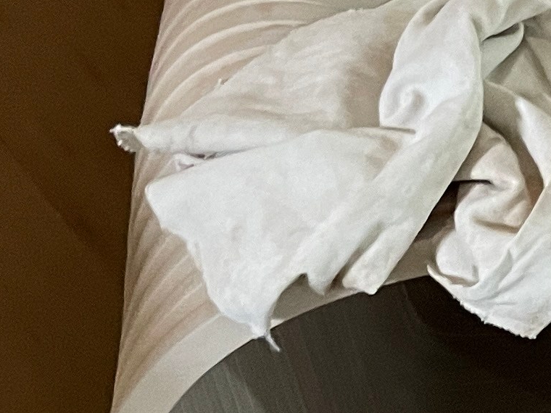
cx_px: 1088
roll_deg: +4.8
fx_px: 2197
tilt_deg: -30.0
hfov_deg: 12.6
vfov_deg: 10.6
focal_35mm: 138
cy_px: -7
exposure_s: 1/50
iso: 250
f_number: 1.6
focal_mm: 4.2
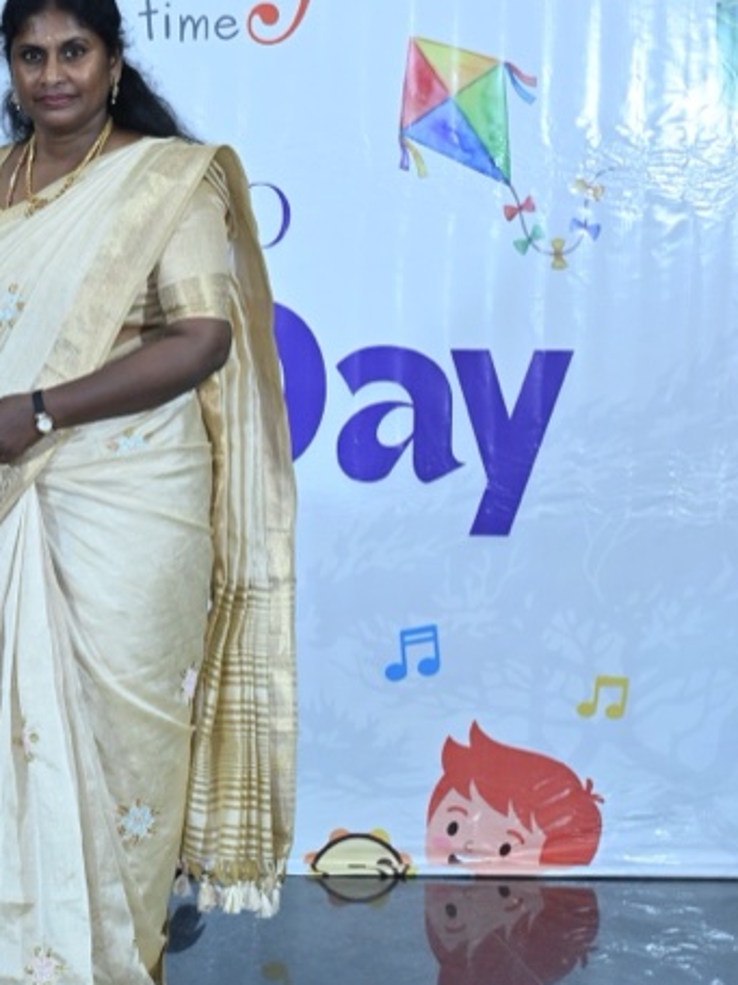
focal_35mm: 93
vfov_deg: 21.1
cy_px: 491
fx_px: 2645
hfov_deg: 15.4
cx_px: -121
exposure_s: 1/160
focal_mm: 44
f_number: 6.3
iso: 1250
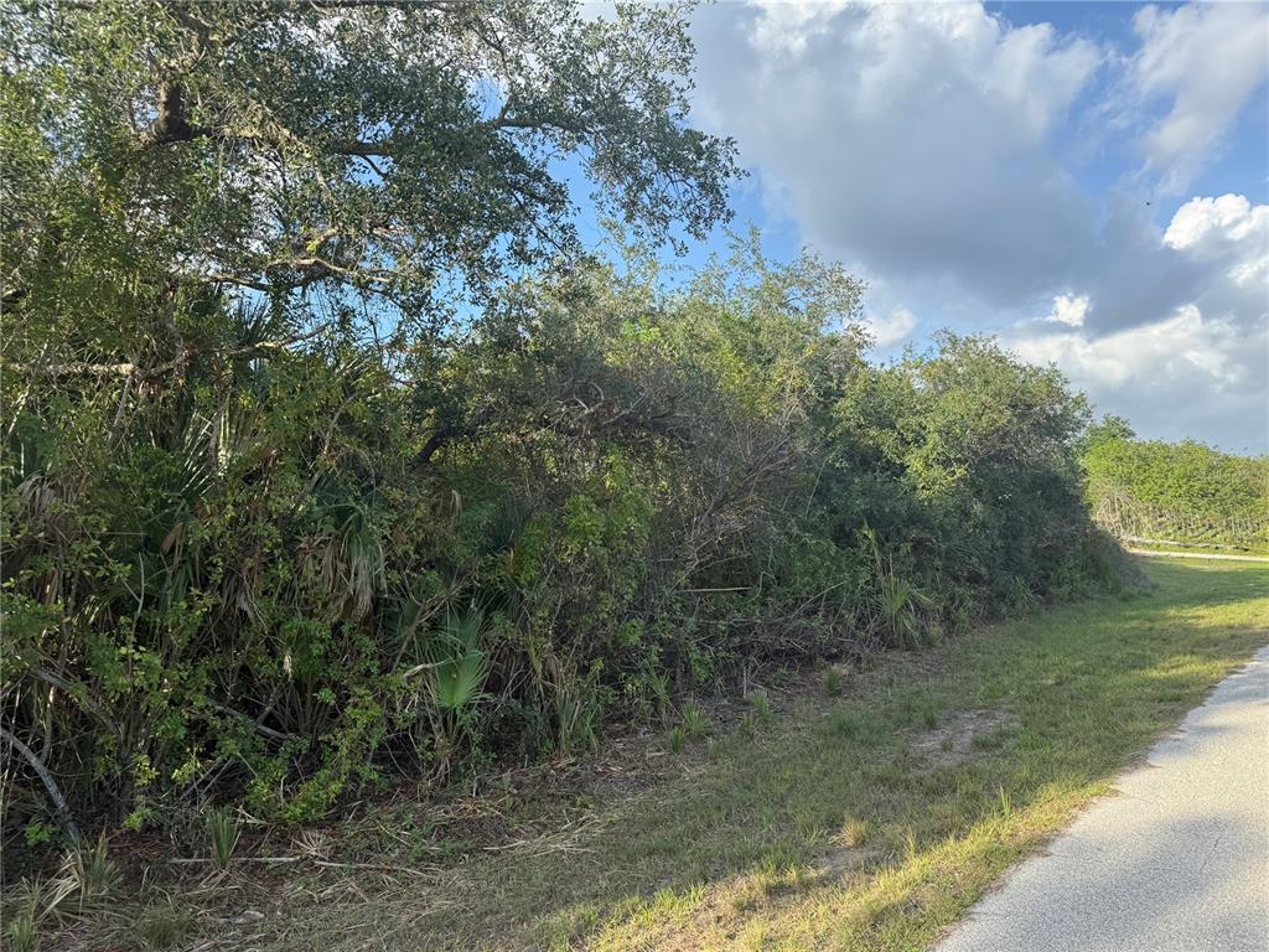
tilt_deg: +3.8
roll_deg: +3.3
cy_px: 476
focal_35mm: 24
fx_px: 880
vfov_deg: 56.8
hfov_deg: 71.6
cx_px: 634
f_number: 1.78
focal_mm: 6.76
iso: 100
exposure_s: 1/1653
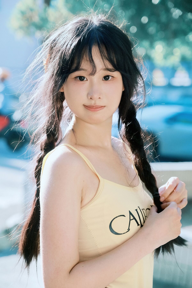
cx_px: 96
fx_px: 664
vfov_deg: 24.5
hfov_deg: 16.5
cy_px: 144
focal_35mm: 83
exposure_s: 1/500
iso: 320
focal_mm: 55
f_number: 2.8
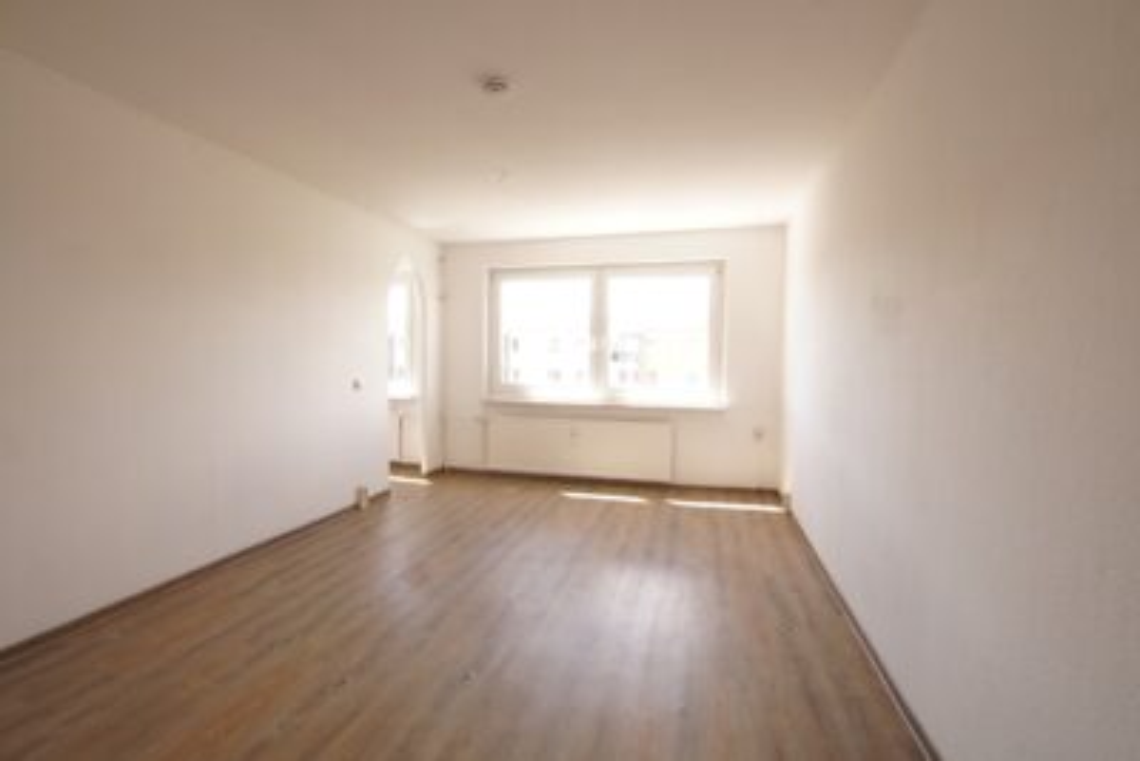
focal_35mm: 15
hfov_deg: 100.4
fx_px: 475
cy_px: 380
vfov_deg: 77.4
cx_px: 570
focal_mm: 10
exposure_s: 1/50
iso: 800
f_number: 10
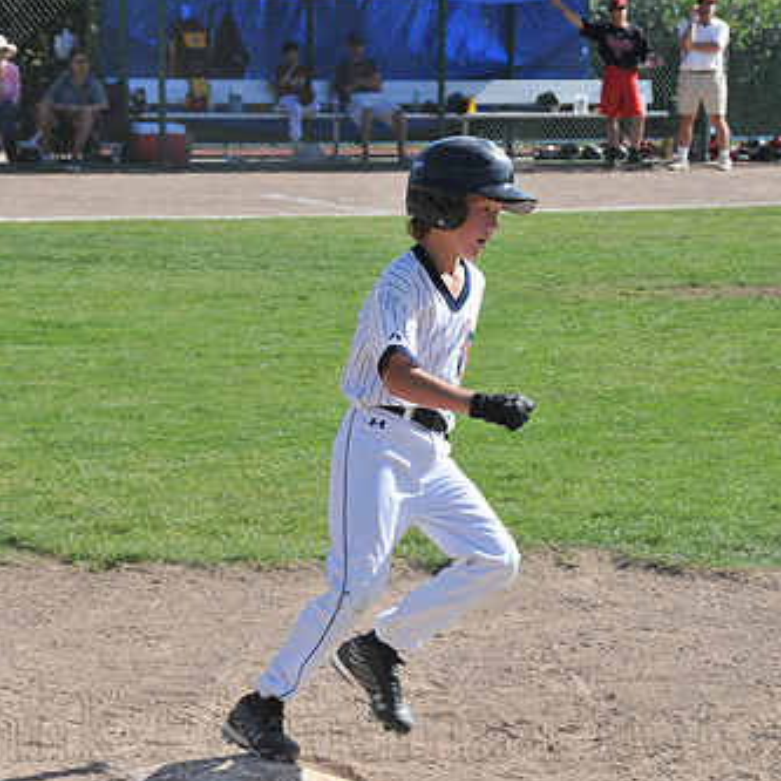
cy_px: 442
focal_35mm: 133
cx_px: 415
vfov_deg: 13.1
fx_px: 3395
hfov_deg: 13.1
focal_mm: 60
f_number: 8
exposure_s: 1/500
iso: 200
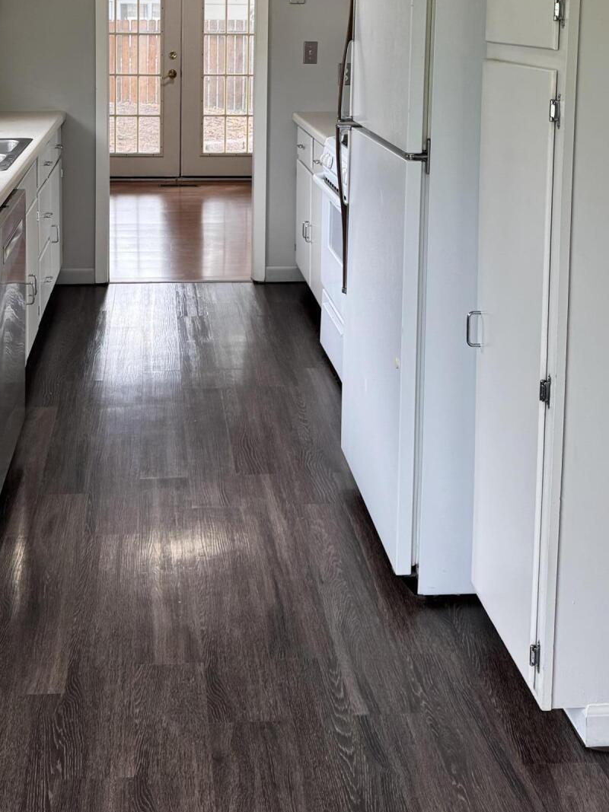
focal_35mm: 45
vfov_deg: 39.6
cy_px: 111
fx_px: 1056
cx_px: 218
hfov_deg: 32.0
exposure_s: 1/120
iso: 125
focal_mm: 6.76
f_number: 1.78
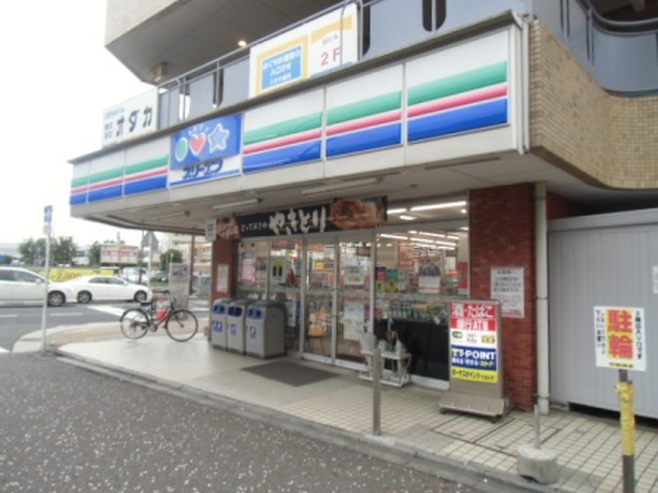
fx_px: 456
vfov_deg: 56.8
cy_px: 246
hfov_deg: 71.6
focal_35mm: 24
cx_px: 329
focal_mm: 4.24
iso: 100
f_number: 3
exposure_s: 1/80
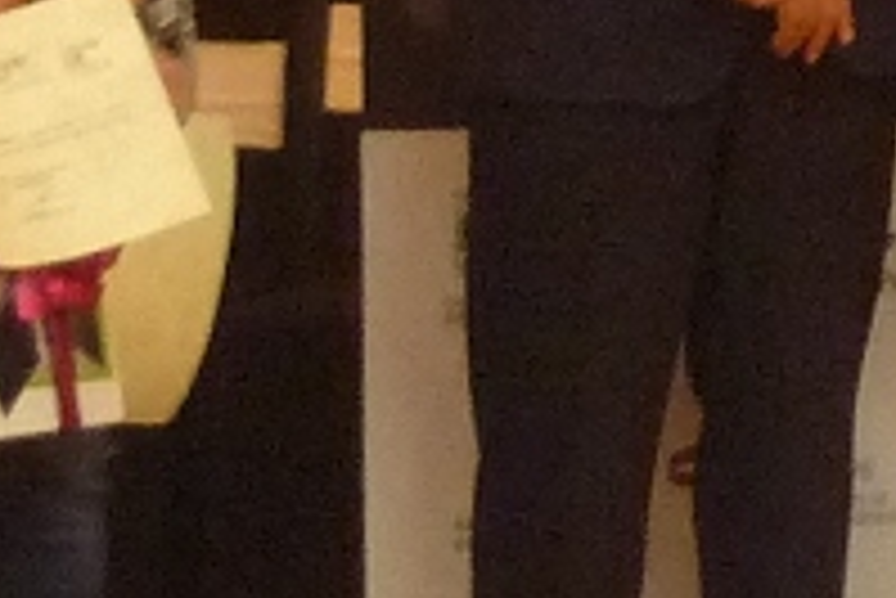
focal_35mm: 251
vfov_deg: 5.4
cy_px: -382
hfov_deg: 8.1
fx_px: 6251
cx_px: 1261
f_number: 2.8
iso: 400
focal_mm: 5.5
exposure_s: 1/8
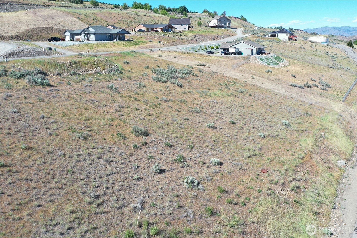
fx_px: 278
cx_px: 178
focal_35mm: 28
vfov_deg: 46.4
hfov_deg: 65.5
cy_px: 119
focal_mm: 10.26
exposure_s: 1/320
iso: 100
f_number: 5
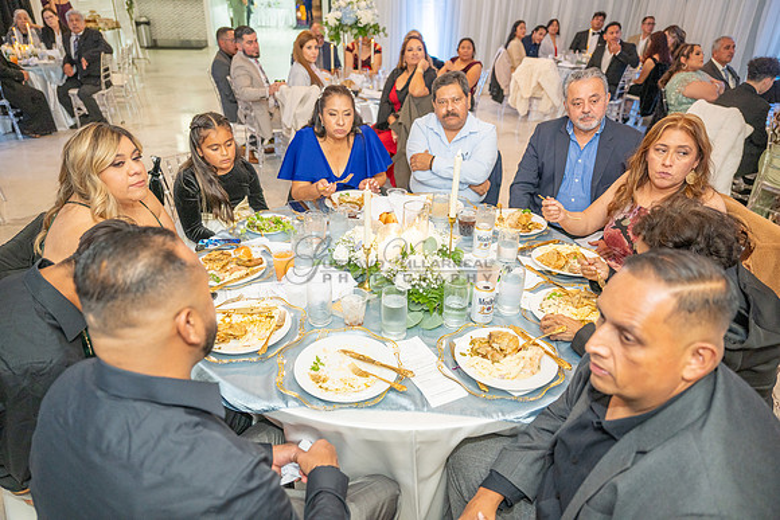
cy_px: 260
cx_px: 390
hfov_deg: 73.7
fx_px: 520
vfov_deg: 53.2
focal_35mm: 24
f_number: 2.8
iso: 1000
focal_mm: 24
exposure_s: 1/160
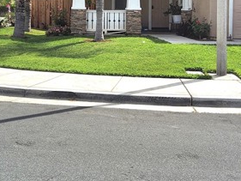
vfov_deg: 25.0
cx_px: 124
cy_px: 21
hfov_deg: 33.8
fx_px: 397
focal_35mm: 57
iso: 32
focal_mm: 3.08
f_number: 2
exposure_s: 1/3333
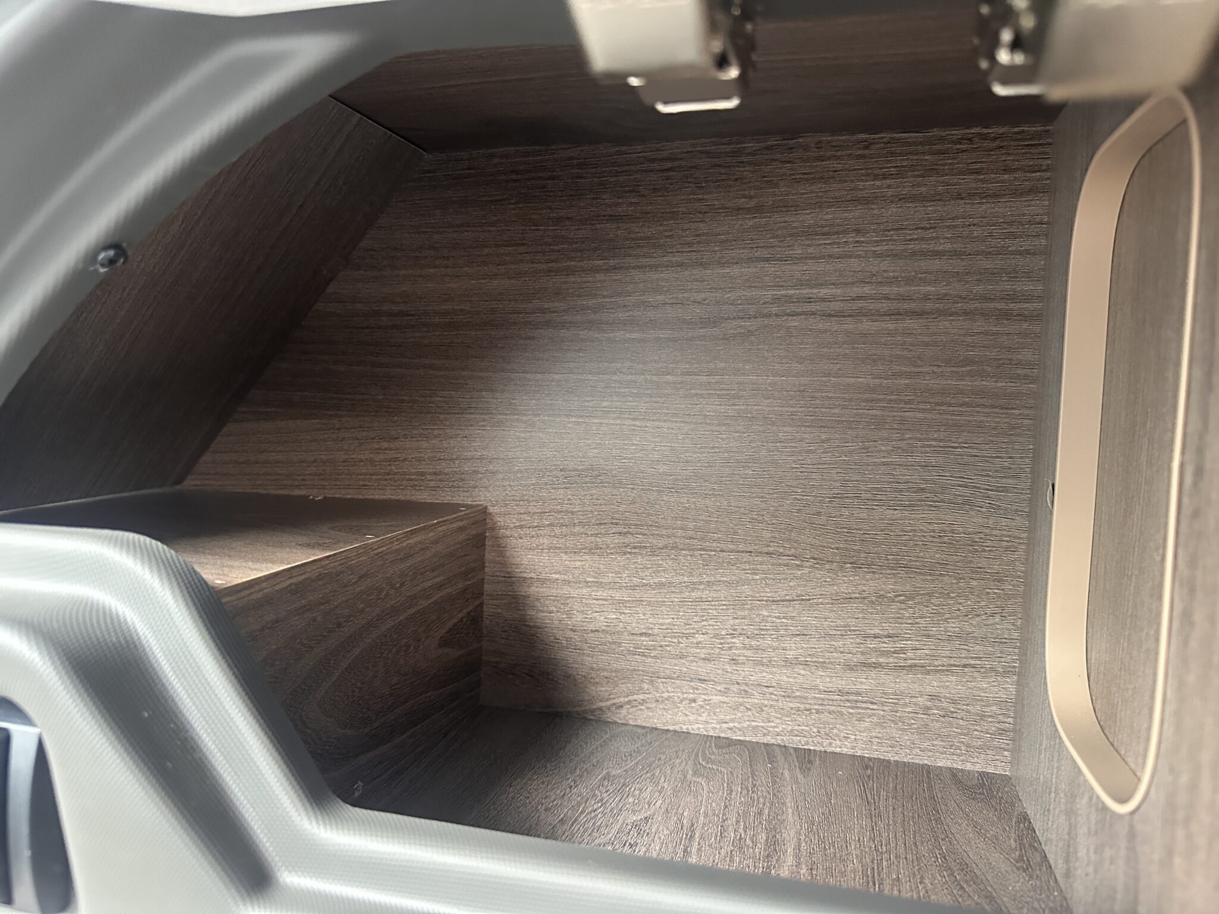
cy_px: 457
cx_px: 610
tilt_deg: -4.0
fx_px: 845
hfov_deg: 71.6
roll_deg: -2.6
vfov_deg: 56.8
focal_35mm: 24
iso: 640
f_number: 1.78
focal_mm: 6.86
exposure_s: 1/60
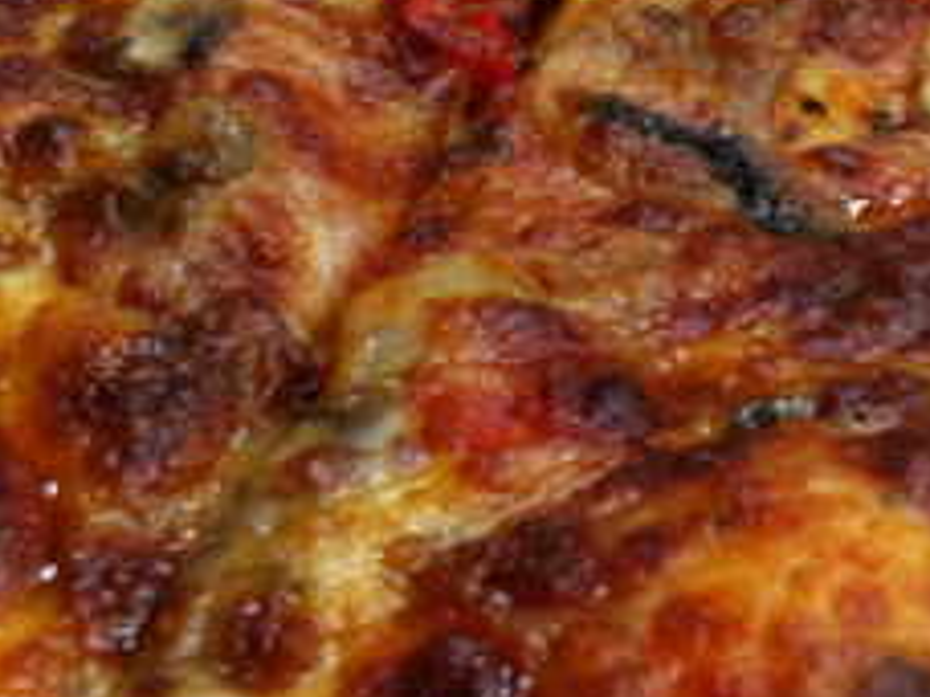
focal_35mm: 95
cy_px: -194
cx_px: 473
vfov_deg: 14.9
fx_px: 2552
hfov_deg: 20.7
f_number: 2.8
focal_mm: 3.85
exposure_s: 1/15
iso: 100
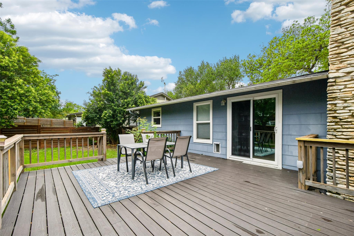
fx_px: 147
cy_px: 118
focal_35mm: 15
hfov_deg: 100.4
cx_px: 177
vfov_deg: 77.3
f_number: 8
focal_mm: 10
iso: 400
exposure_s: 1/500
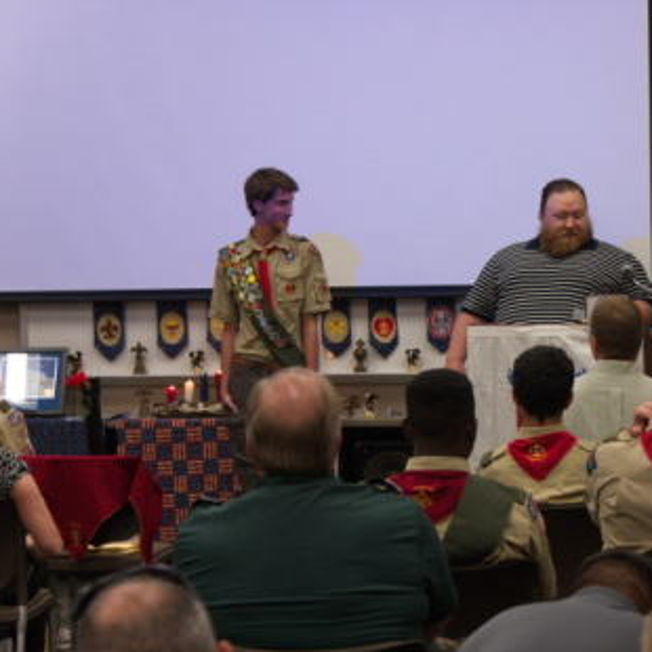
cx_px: 432
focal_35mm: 131
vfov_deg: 13.3
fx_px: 2792
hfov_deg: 13.3
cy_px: 327
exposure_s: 1/125
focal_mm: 55
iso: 2000
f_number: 5.1
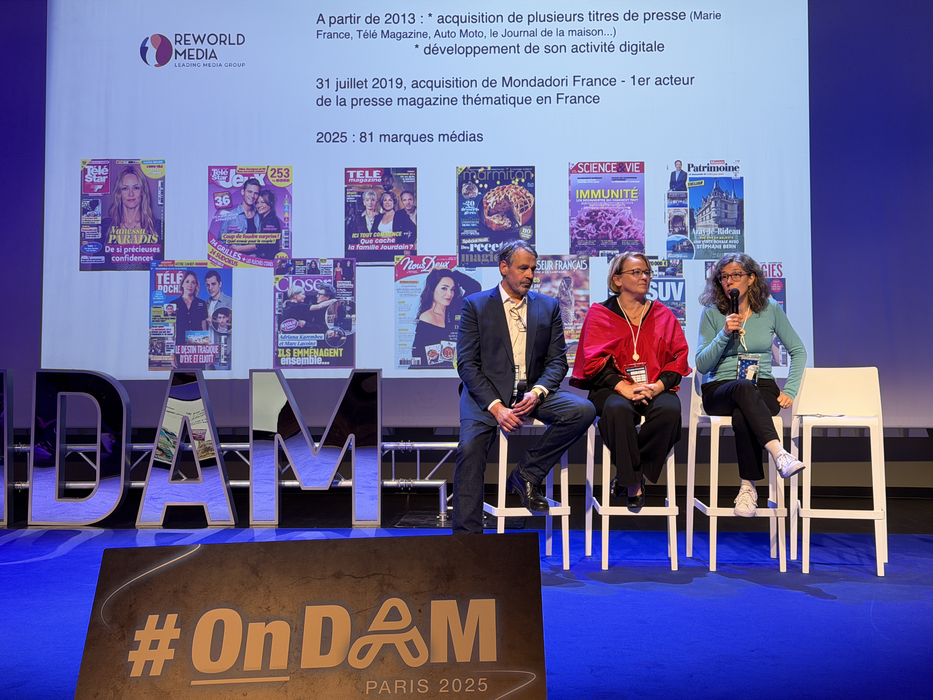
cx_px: 466
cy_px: 350
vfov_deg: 30.3
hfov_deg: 39.7
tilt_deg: -0.6
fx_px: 1294
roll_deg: +0.5
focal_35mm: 48
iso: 100
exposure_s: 1/50
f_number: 1.78
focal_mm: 6.76
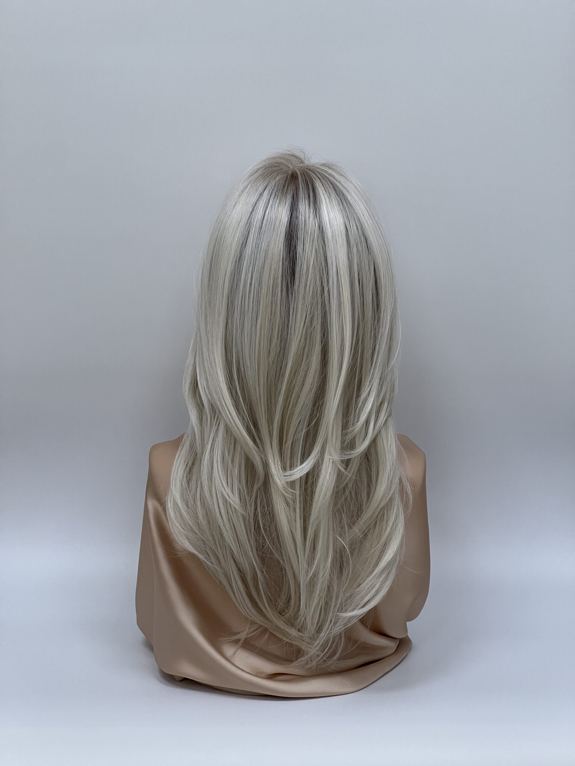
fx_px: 1705
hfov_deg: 19.1
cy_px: 383
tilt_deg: -12.6
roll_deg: -0.3
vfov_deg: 25.3
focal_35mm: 77
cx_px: 288
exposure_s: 1/100
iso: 125
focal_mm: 9
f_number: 2.8
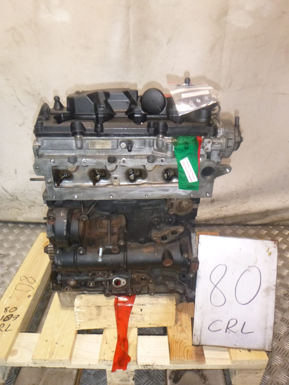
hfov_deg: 54.9
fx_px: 278
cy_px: 192
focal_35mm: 25
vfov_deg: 69.4
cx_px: 144
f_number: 3.9
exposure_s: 1/60
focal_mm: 4.5
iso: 400
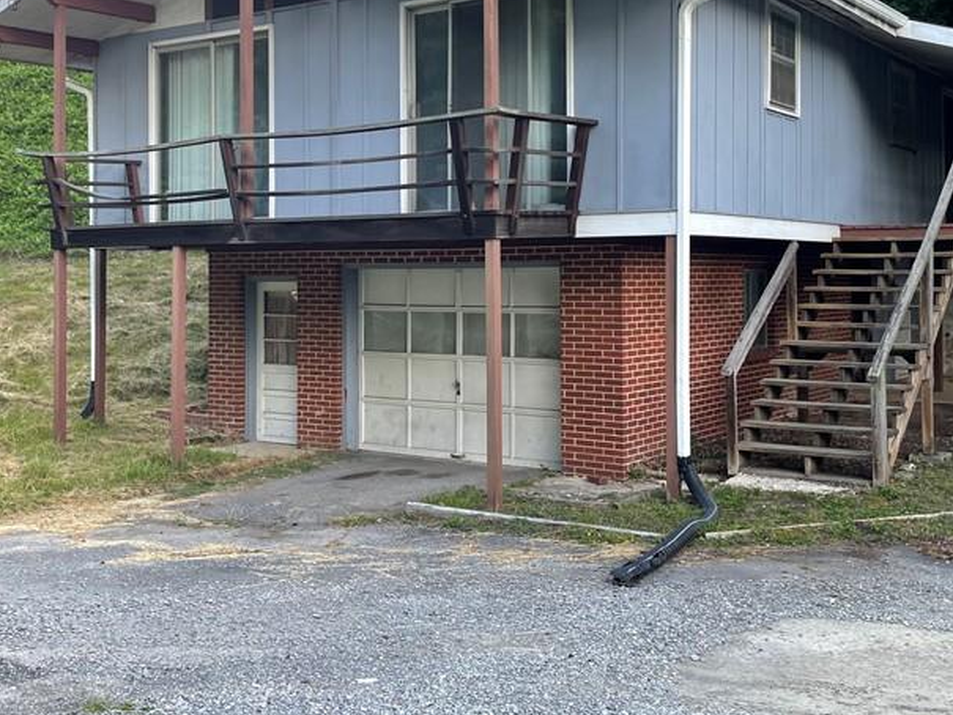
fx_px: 1212
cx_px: 452
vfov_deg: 32.7
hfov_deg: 42.9
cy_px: 252
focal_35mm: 44
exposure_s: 1/180
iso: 32
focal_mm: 4.2
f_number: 1.6
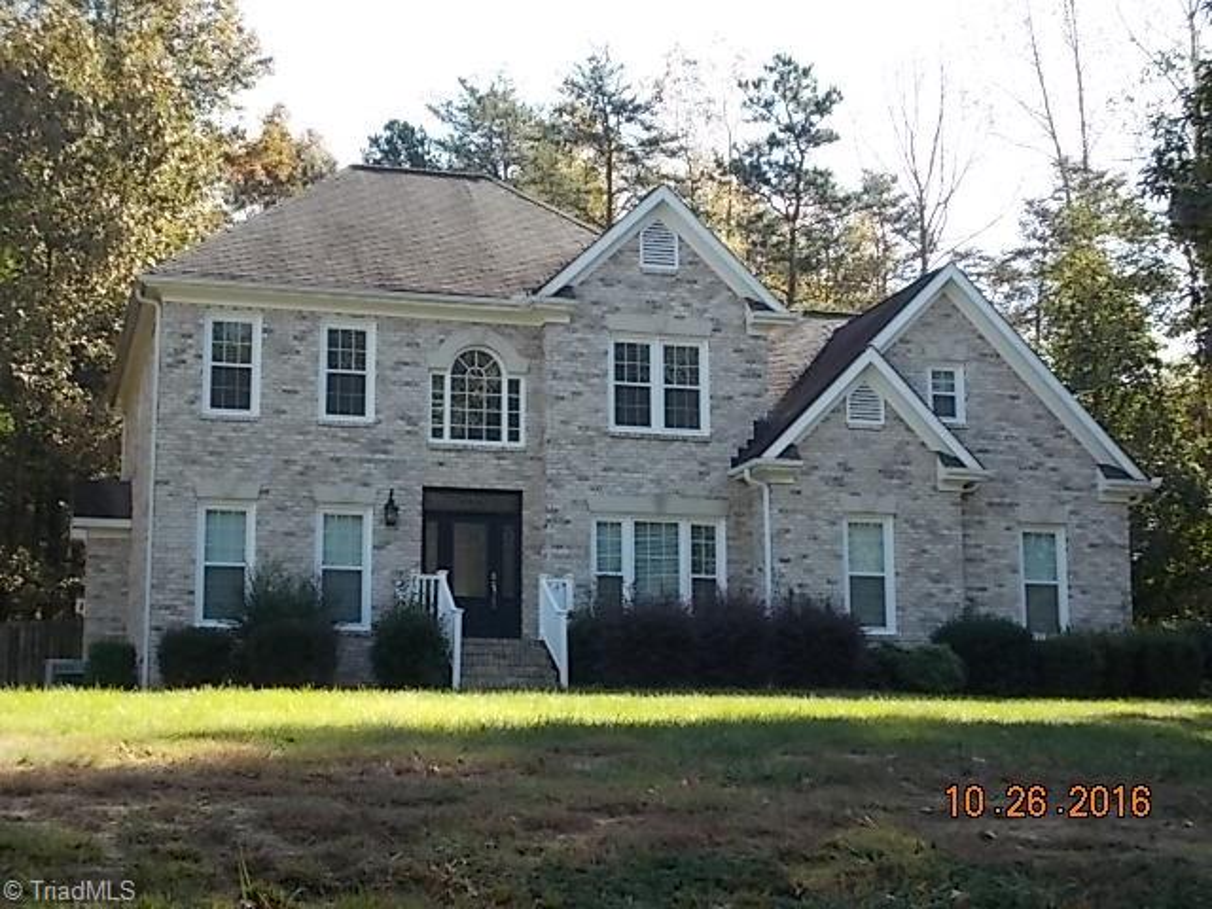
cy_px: 454
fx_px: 2031
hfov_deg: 33.2
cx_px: 606
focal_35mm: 58
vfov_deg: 25.2
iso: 80
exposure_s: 1/100
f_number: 4.9
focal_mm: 10.3
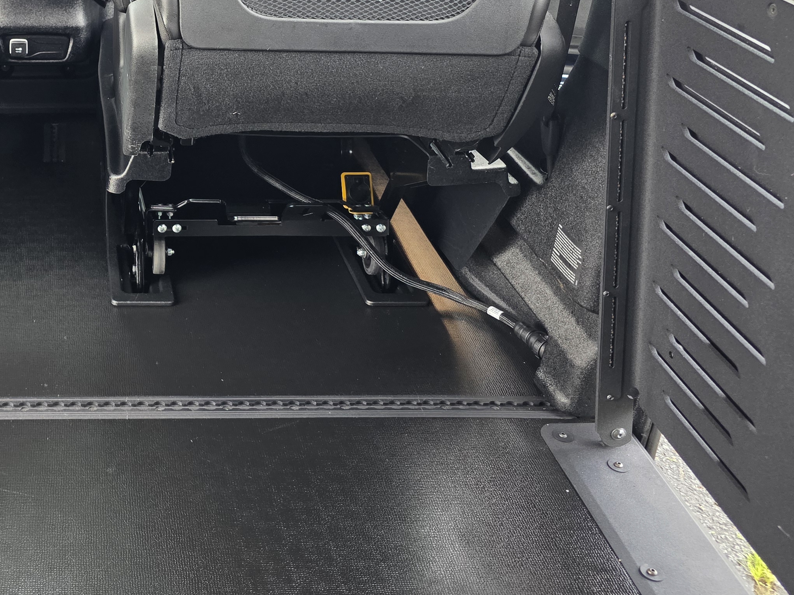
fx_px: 1032
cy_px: 114
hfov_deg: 39.0
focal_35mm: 45
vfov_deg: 31.3
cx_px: 75
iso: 160
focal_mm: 6.3
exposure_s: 1/180
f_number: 1.7
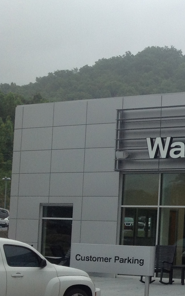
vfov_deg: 22.5
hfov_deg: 12.6
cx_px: 361
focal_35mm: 92
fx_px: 743
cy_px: 193
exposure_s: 1/944
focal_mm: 4.28
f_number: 2.4
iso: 50
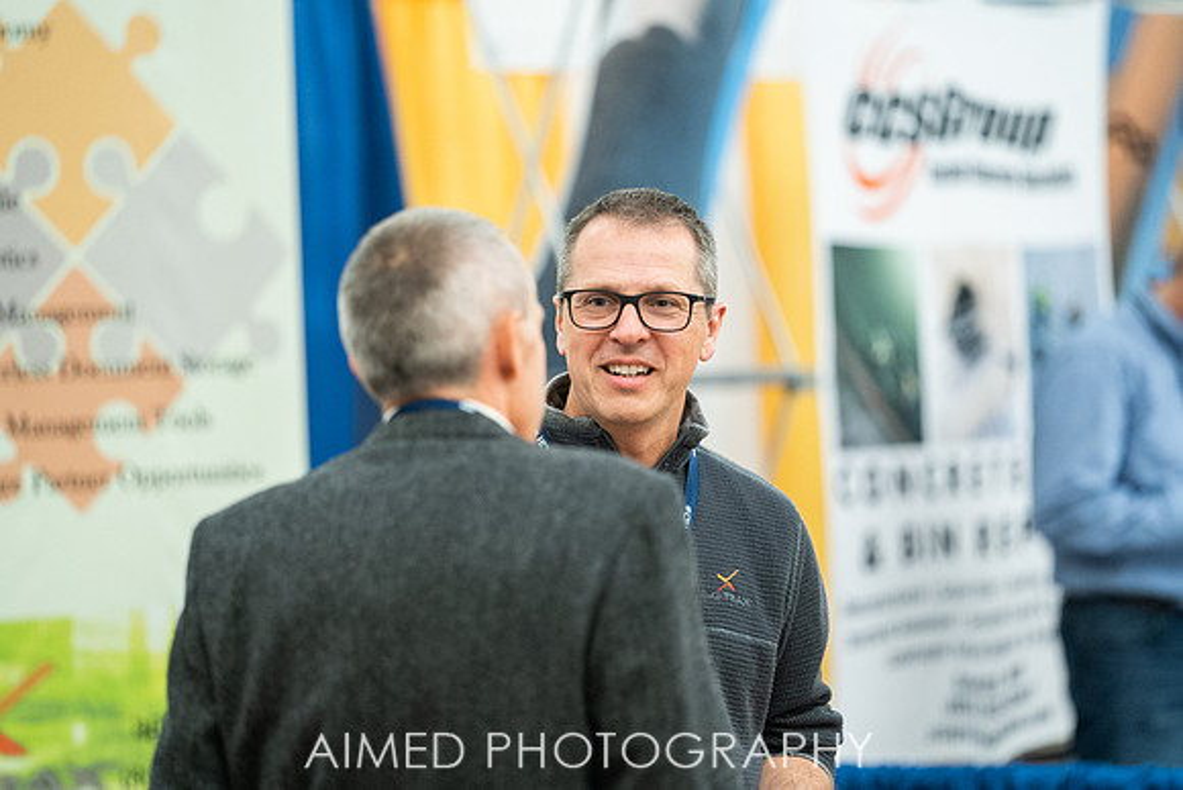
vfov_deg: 7.5
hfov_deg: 11.2
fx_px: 6045
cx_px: 592
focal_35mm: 184
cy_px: 395
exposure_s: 1/160
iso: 3200
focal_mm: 178
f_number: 2.8
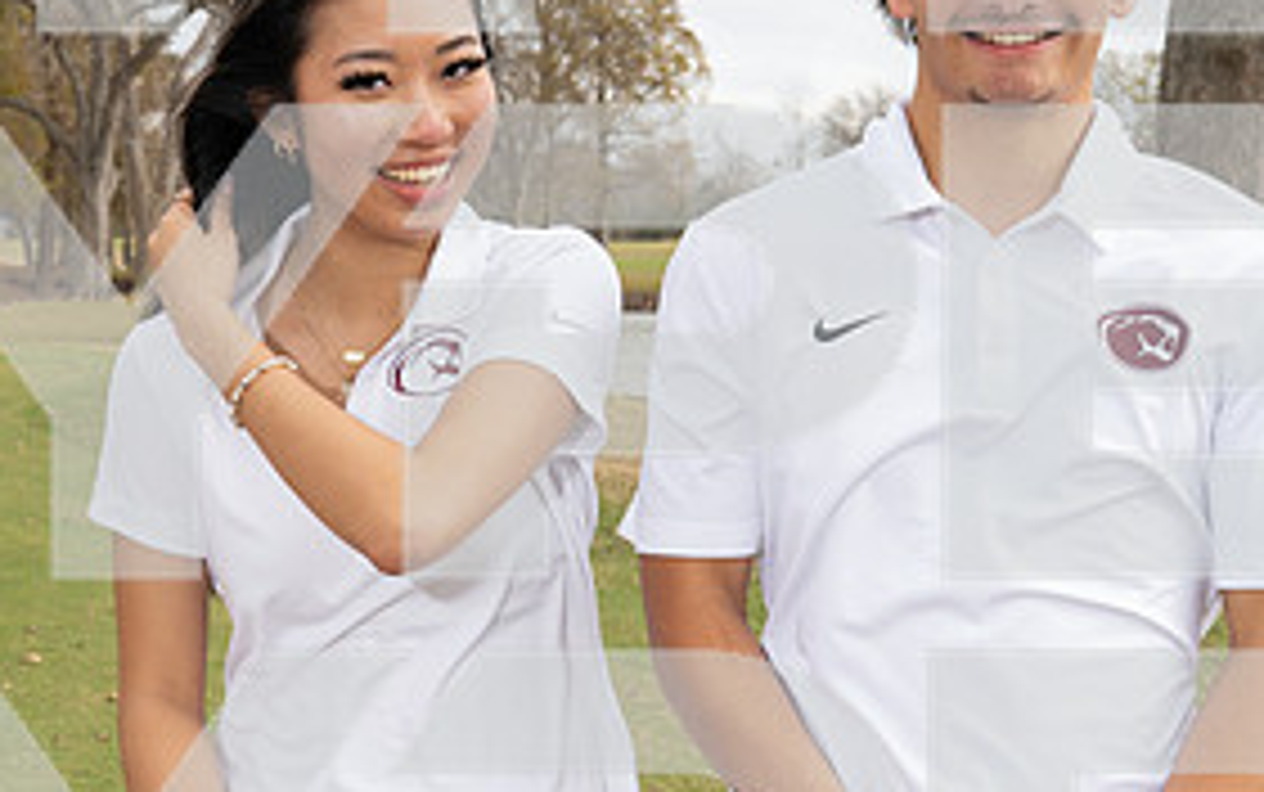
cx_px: 315
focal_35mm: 80
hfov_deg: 25.5
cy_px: 344
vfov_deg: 16.3
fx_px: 2758
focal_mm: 38
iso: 400
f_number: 8
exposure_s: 1/250
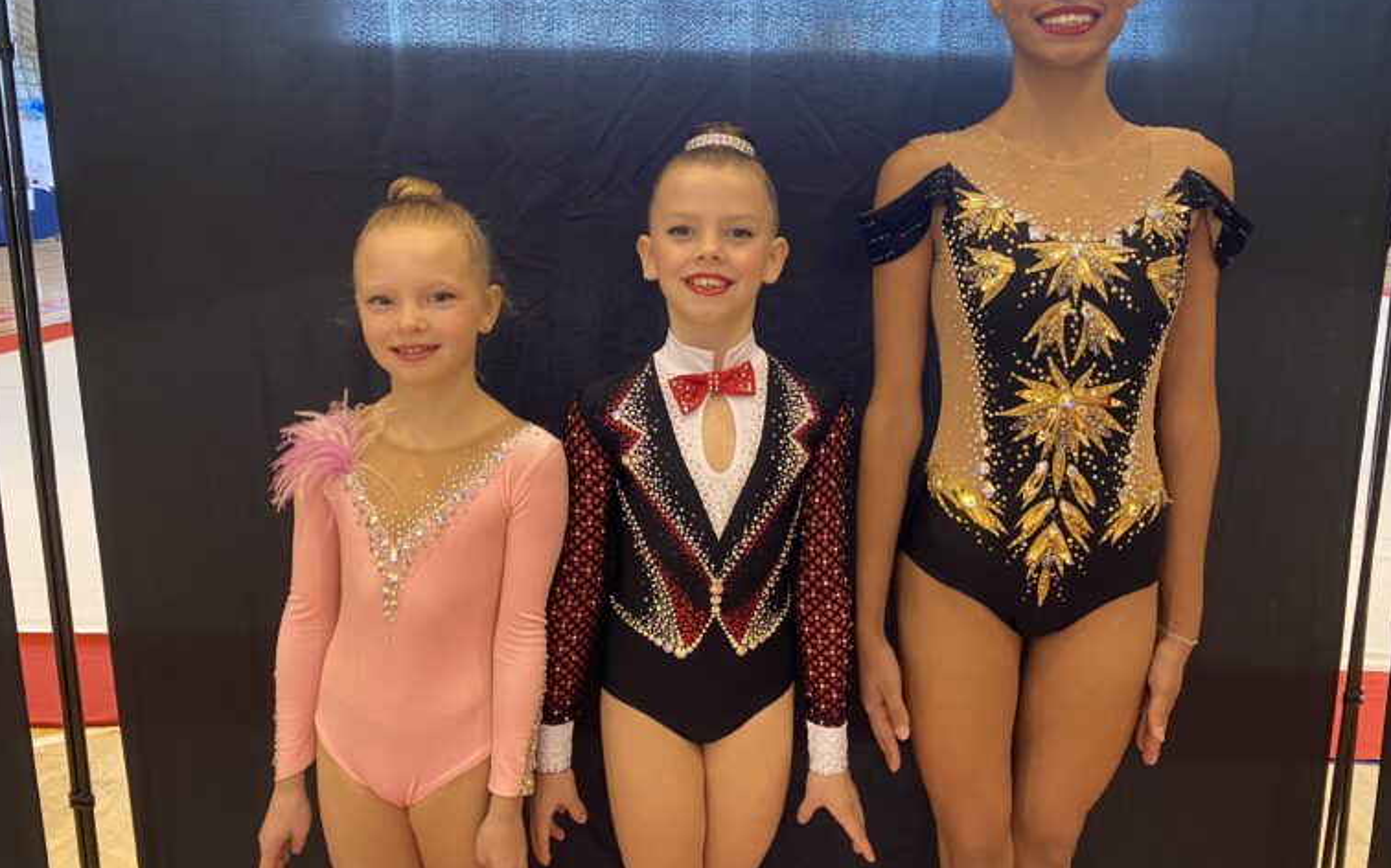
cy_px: 357
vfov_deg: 44.3
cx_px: 692
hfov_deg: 66.5
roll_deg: -2.2
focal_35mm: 28
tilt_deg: -10.7
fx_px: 1061
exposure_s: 1/50
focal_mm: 4.25
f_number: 1.8
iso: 160
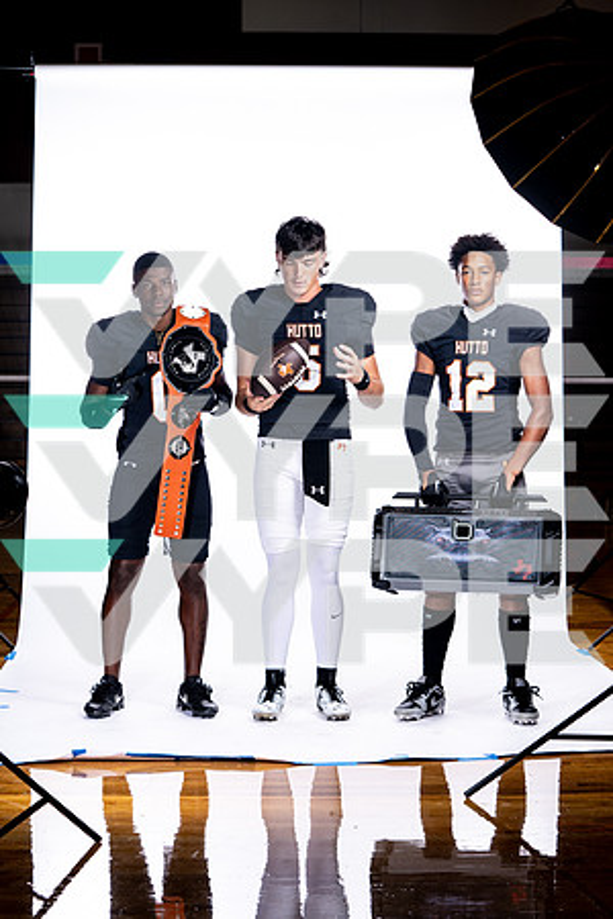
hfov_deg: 19.5
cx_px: 306
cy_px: 460
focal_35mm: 70
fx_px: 1788
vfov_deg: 28.8
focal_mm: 70
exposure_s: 1/250
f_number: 5.6
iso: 400
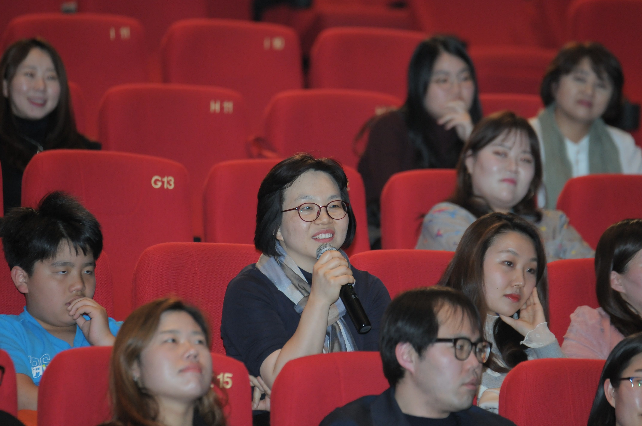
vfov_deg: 4.6
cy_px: 213
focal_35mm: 300
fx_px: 5343
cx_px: 321
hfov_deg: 6.9
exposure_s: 1/125
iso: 800
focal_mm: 200
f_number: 2.8
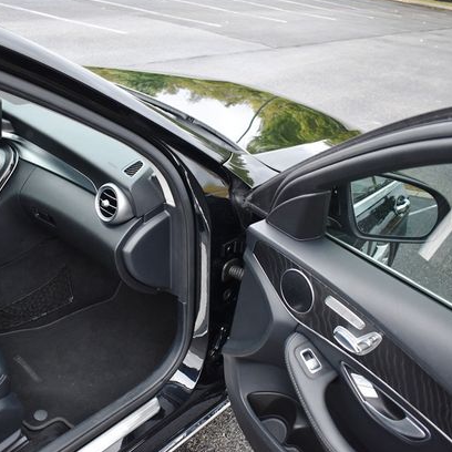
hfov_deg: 45.9
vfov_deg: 46.0
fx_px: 532
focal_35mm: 36
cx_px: 189
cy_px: 230
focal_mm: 18
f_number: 3.5
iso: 800
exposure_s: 1/250
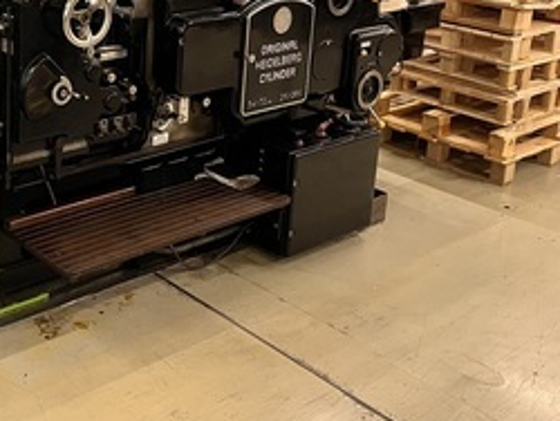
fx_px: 842
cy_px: 41
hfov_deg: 34.6
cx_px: 49
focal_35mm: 52
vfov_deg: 27.1
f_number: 1.6
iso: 125
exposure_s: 1/50
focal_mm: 5.1
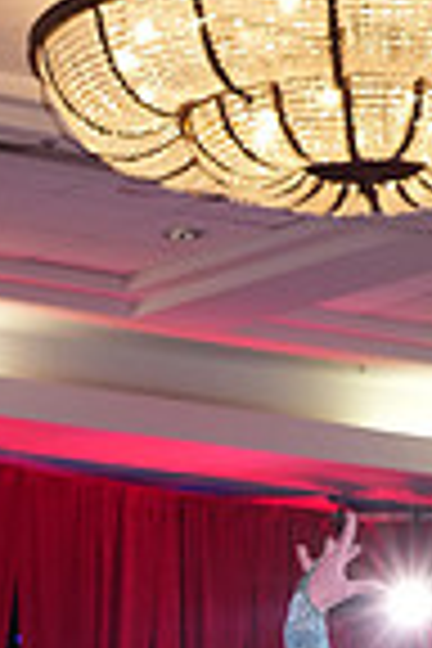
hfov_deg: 6.3
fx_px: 3924
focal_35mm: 218
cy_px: 1035
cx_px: -29
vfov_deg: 9.1
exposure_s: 1/250
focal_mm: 54
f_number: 5
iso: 2500
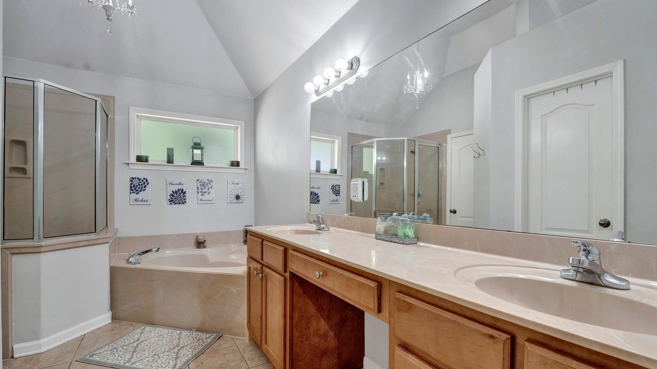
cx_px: 328
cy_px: 191
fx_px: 284
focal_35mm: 16
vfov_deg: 66.0
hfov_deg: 98.3
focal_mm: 15.3
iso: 1000
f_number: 8
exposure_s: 1/40
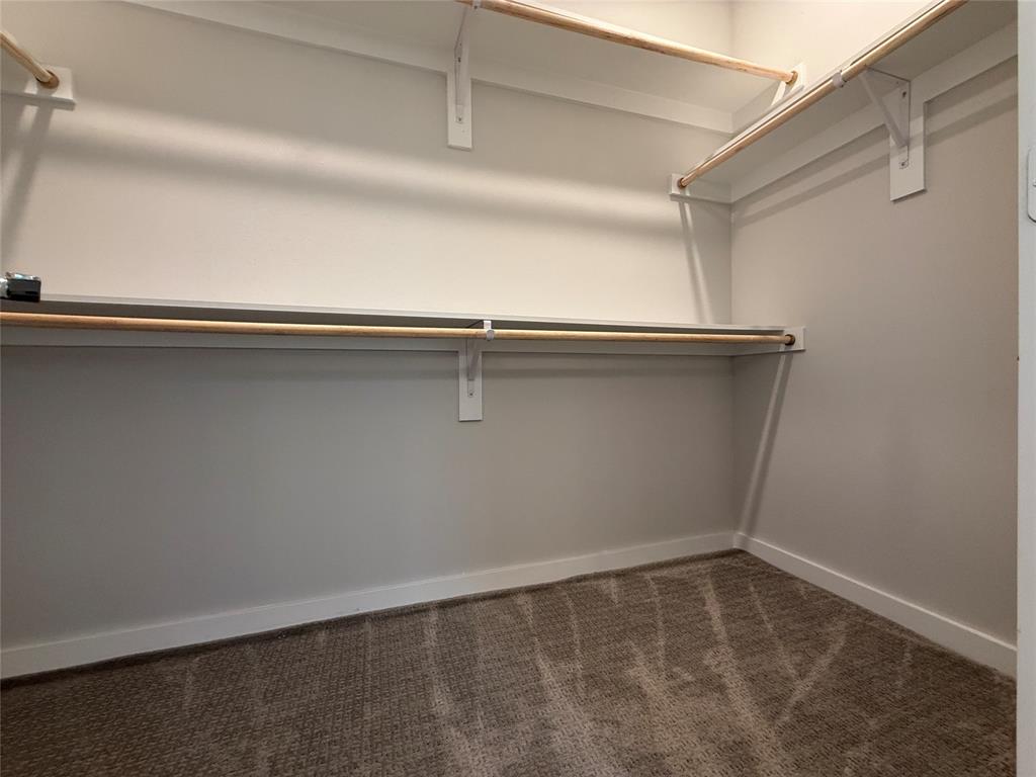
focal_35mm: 14
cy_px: 388
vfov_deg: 85.7
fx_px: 419
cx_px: 518
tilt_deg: -0.4
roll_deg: +0.5
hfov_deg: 102.1
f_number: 2.2
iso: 320
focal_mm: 2.22
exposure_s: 1/120
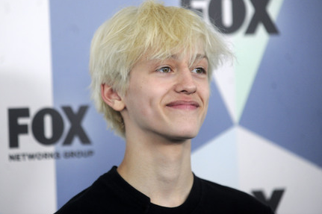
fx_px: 1869
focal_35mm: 209
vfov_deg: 6.6
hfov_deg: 9.8
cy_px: 107
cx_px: 161
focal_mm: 200
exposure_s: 1/320
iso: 1600
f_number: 4
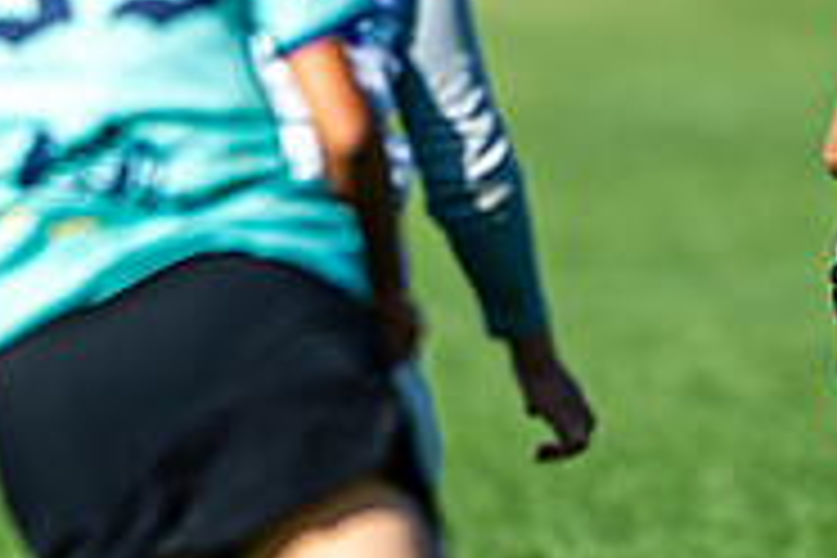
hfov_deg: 1.0
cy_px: 91
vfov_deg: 0.6
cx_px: 870
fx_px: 49588
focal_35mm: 2133
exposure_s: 1/2500
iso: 100
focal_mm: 400
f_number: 2.8
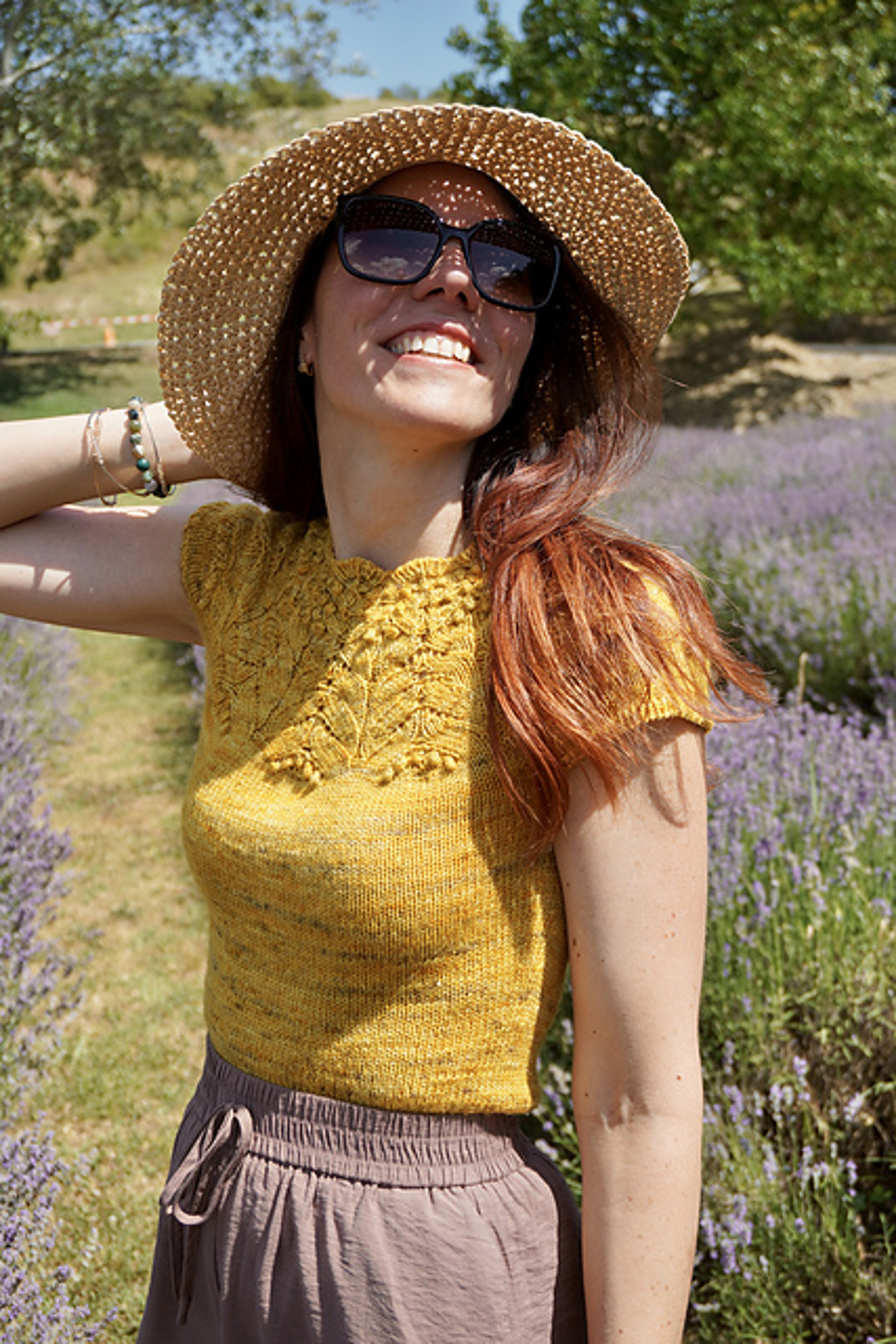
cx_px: 448
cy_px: 672
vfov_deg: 43.6
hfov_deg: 29.9
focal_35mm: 45
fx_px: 1679
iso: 100
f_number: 5
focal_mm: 30
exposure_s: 1/500
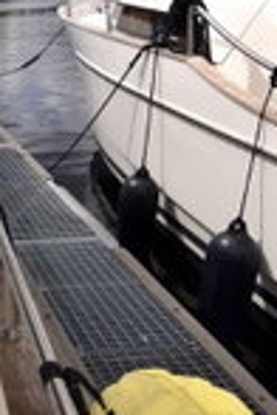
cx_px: -102
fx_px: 565
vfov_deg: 40.1
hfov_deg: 23.6
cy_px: 155
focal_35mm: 49
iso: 100
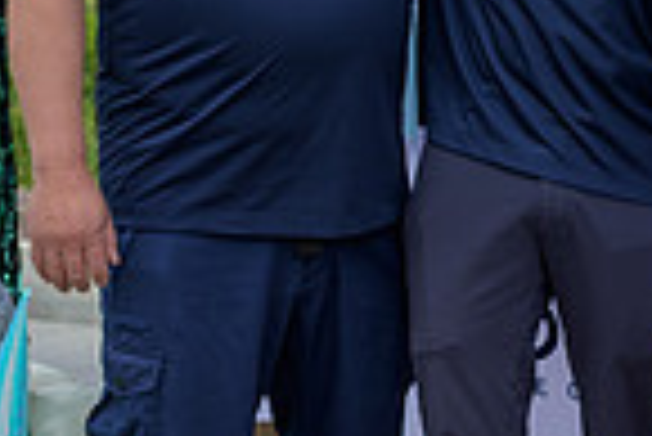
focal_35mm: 136
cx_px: 764
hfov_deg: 14.6
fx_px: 2466
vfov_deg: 10.1
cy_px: 187
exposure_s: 1/200
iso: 125
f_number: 4
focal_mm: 34
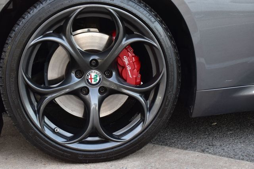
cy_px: 84
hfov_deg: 35.1
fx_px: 402
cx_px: 127
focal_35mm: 57
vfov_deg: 23.8
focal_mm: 38
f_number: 6.3
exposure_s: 1/15
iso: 640
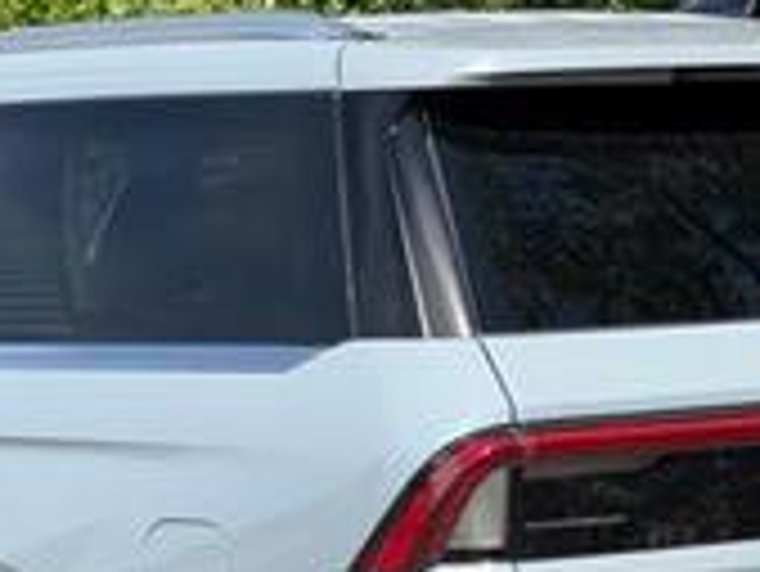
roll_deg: +2.2
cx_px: 220
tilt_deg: -7.8
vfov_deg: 10.3
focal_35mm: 143
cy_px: 540
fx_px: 3142
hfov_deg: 13.8
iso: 64
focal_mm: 6.76
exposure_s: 1/3378
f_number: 1.78
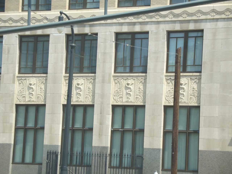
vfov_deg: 11.2
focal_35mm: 132
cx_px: 116
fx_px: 885
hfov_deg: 14.9
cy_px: 87
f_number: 5.5
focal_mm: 28.4
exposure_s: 1/250
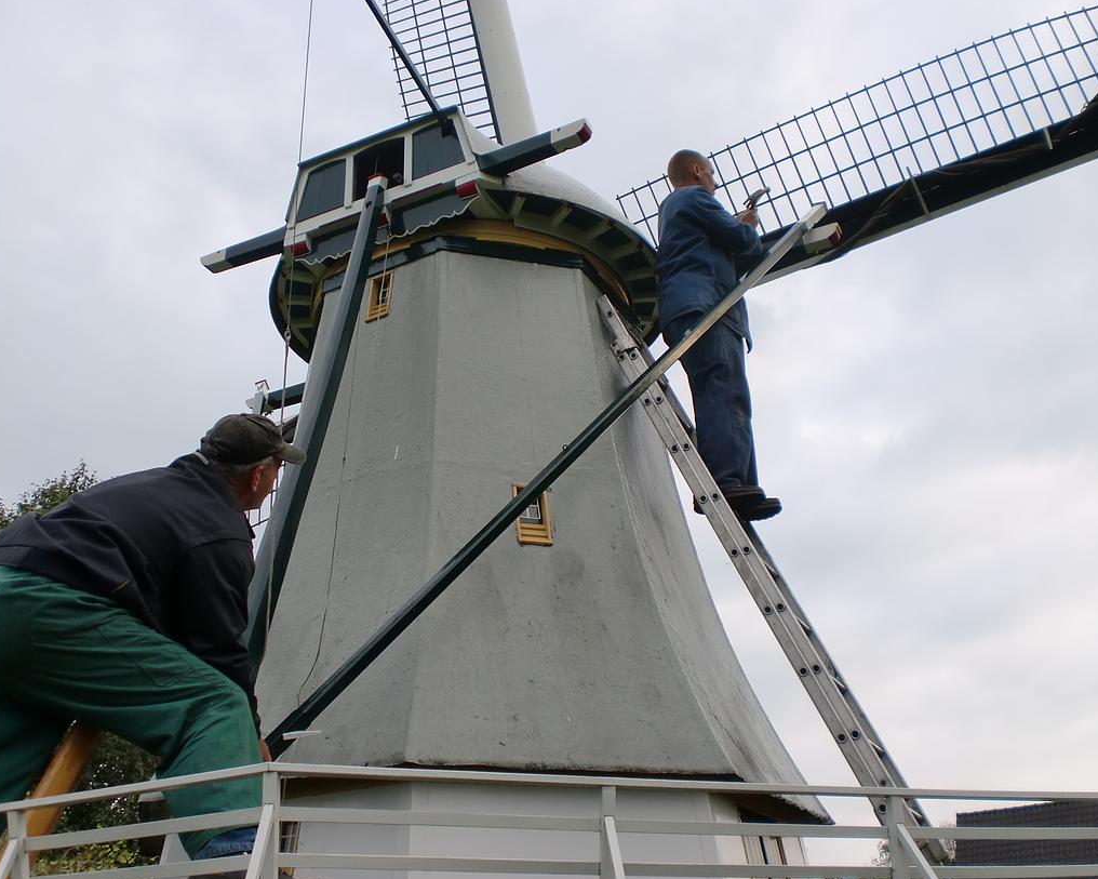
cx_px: 513
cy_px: 440
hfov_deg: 49.0
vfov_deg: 40.1
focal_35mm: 37
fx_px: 1202
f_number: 3.1
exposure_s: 1/100
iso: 64
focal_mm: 6.3
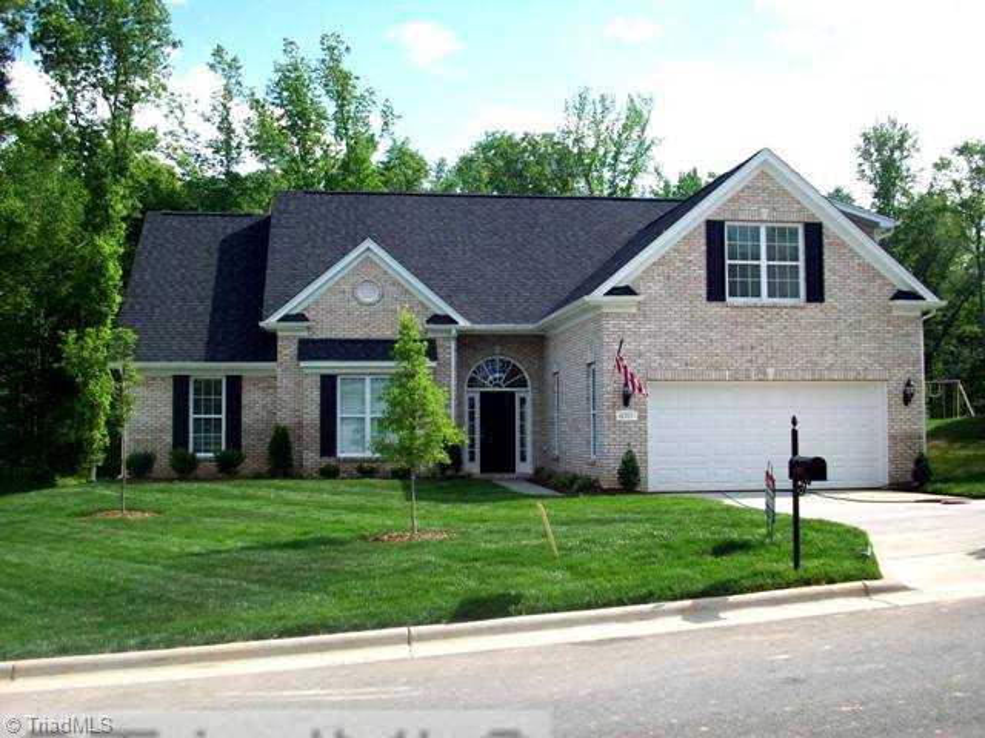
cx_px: 492
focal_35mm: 46
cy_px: 369
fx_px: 1309
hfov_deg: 41.2
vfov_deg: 31.5
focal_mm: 7.6
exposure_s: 1/260
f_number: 6.3
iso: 80
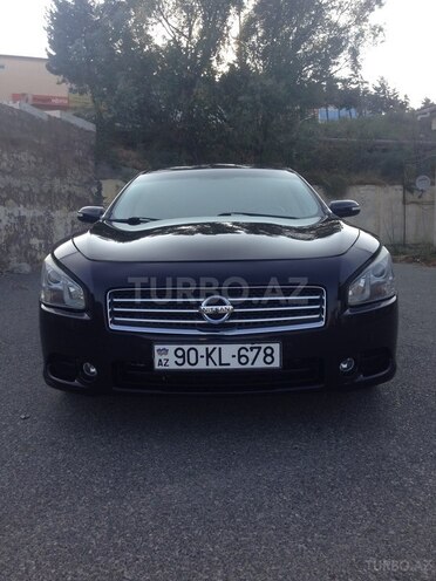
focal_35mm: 33
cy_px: 290
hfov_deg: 42.9
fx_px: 554
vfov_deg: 55.4
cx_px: 218
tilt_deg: -3.7
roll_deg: -0.3
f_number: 2.4
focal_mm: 4.12
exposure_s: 1/417
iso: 50
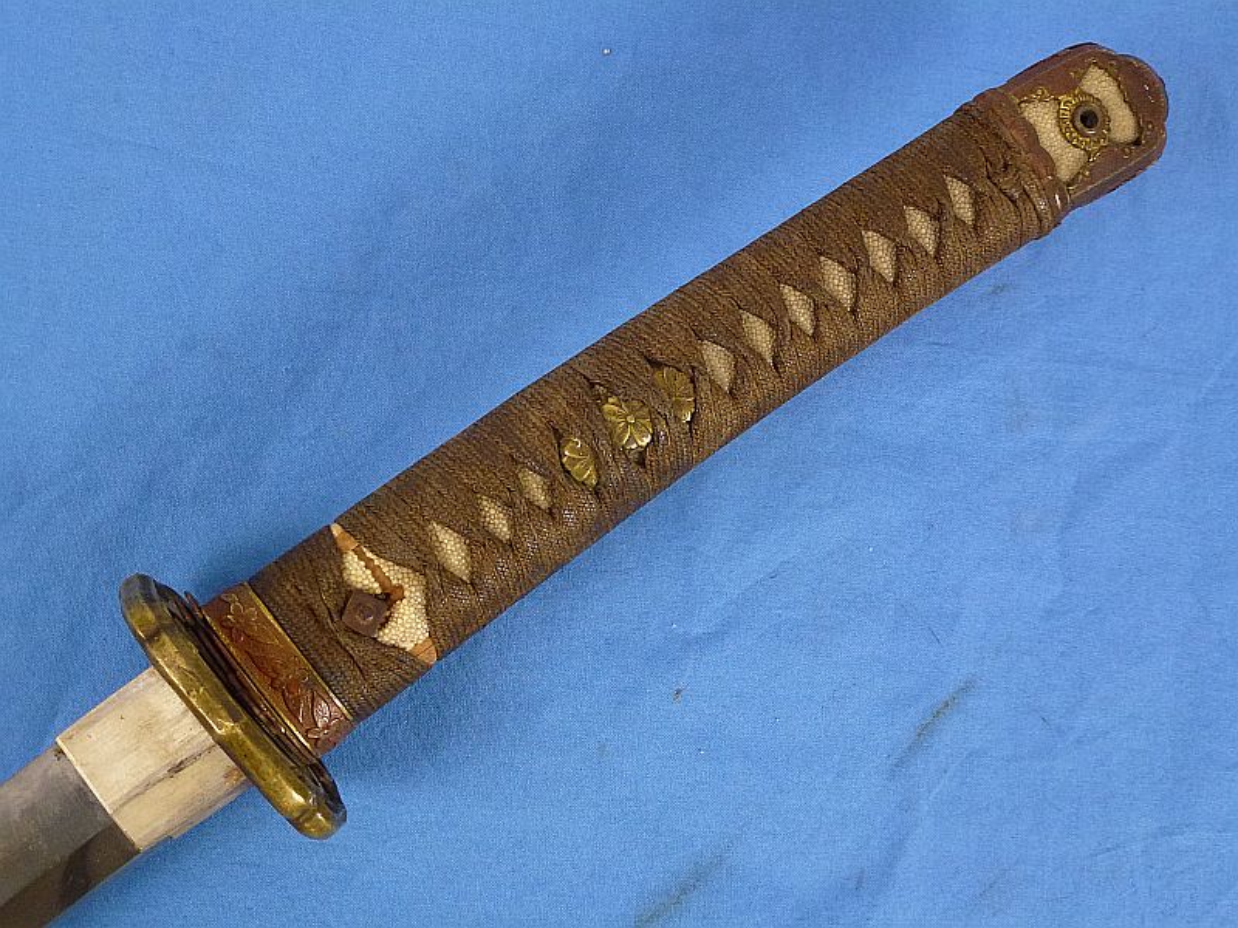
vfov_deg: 35.1
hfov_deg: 45.8
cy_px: 464
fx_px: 1466
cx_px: 619
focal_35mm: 41
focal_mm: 7.4
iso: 320
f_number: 3.9
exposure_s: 1/80
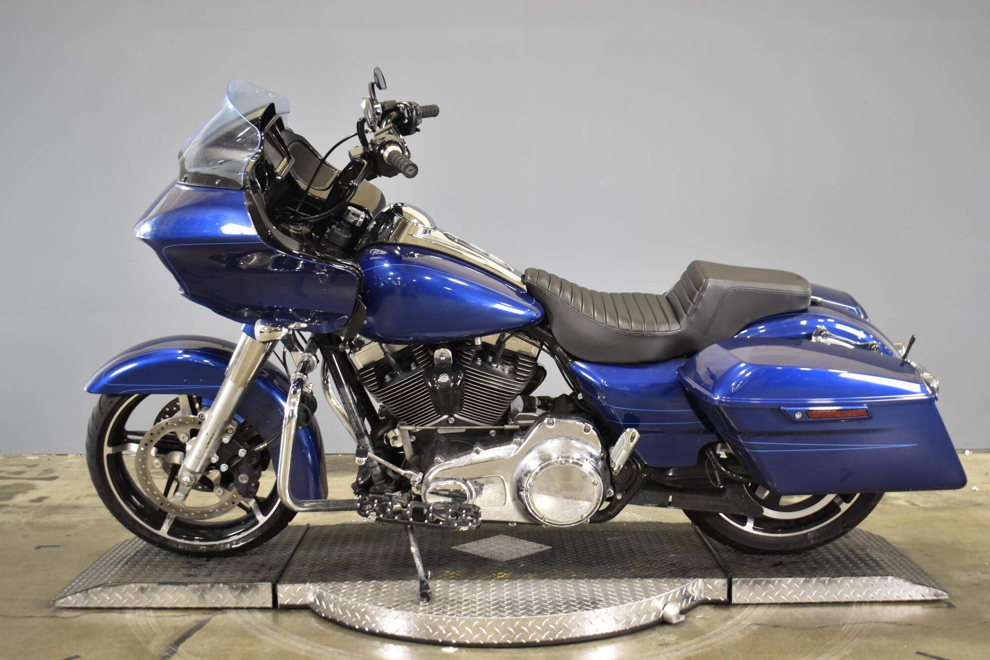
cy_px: 330
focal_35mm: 44
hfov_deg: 45.0
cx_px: 495
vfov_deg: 30.8
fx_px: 1196
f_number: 4.2
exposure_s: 1/13
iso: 400
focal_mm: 29
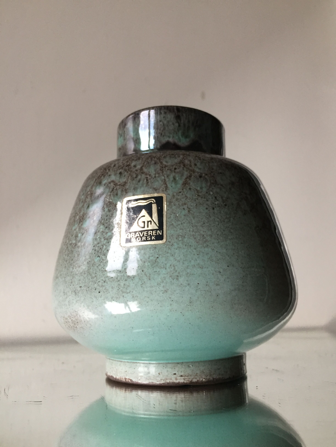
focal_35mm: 29
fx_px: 375
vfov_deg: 61.7
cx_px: 168
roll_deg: +0.3
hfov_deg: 48.2
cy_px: 224
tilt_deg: +10.7
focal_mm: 4.15
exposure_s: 1/33
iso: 125
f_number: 2.2
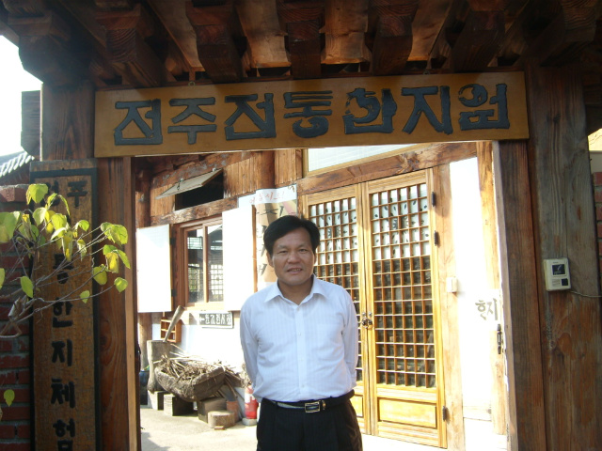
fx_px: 609
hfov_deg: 52.6
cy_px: 226
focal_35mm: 35
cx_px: 301
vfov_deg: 40.7
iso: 50
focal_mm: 5.8
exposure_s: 1/369
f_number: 2.8
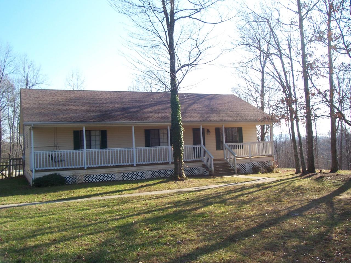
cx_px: 176
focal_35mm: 34
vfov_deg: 41.8
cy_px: 132
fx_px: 345
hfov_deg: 54.0
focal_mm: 5.6
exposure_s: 1/180
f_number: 5.6
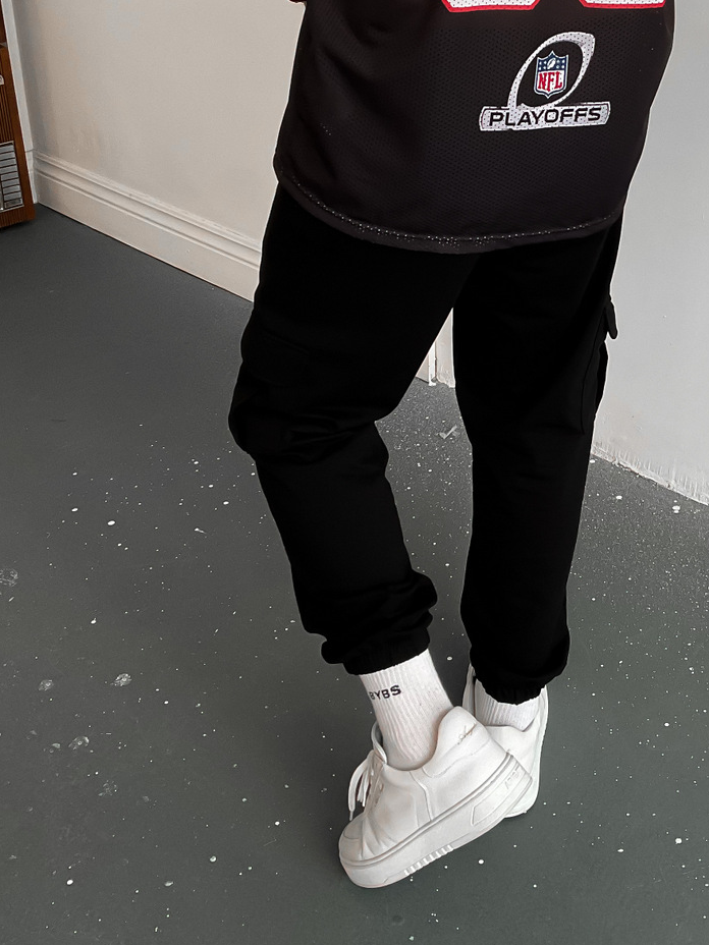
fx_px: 1365
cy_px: 210
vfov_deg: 37.0
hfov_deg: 28.5
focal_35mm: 50
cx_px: 568
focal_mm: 3
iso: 64
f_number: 1.8
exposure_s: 1/110
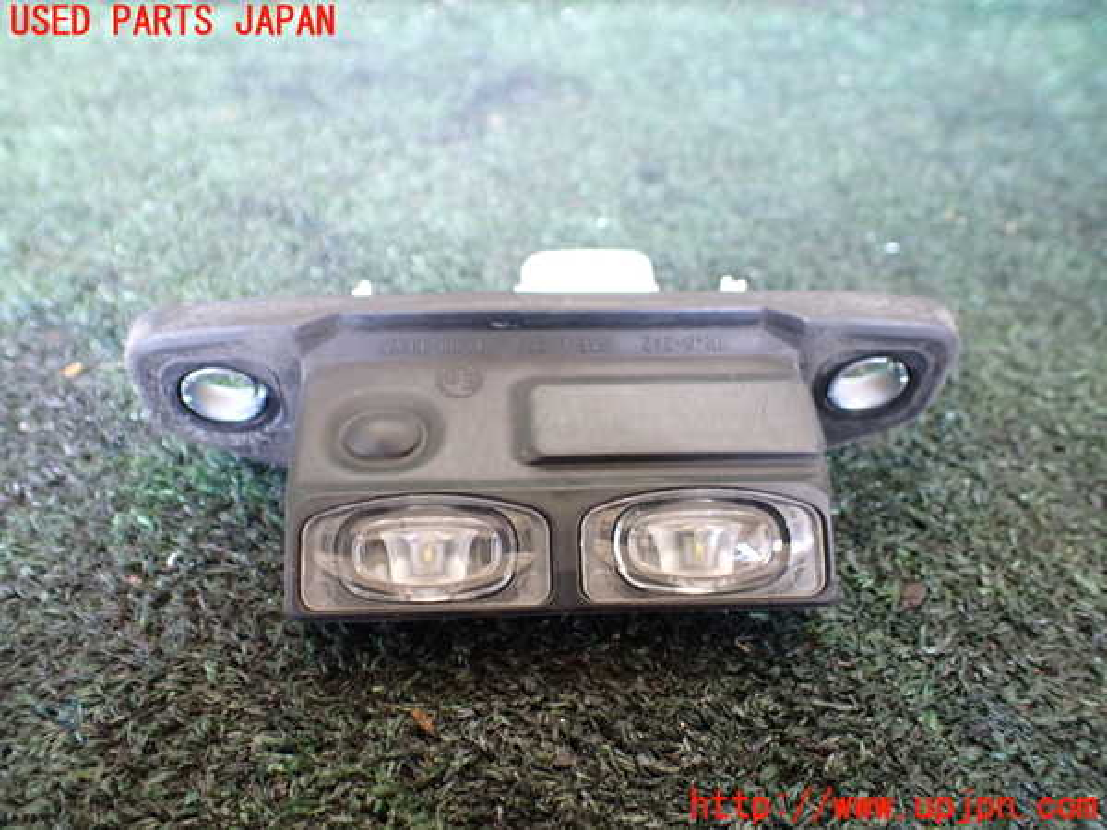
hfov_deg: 60.0
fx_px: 959
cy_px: 415
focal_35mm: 30
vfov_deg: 46.8
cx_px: 554
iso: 800
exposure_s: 1/40
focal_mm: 5.4
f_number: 2.3
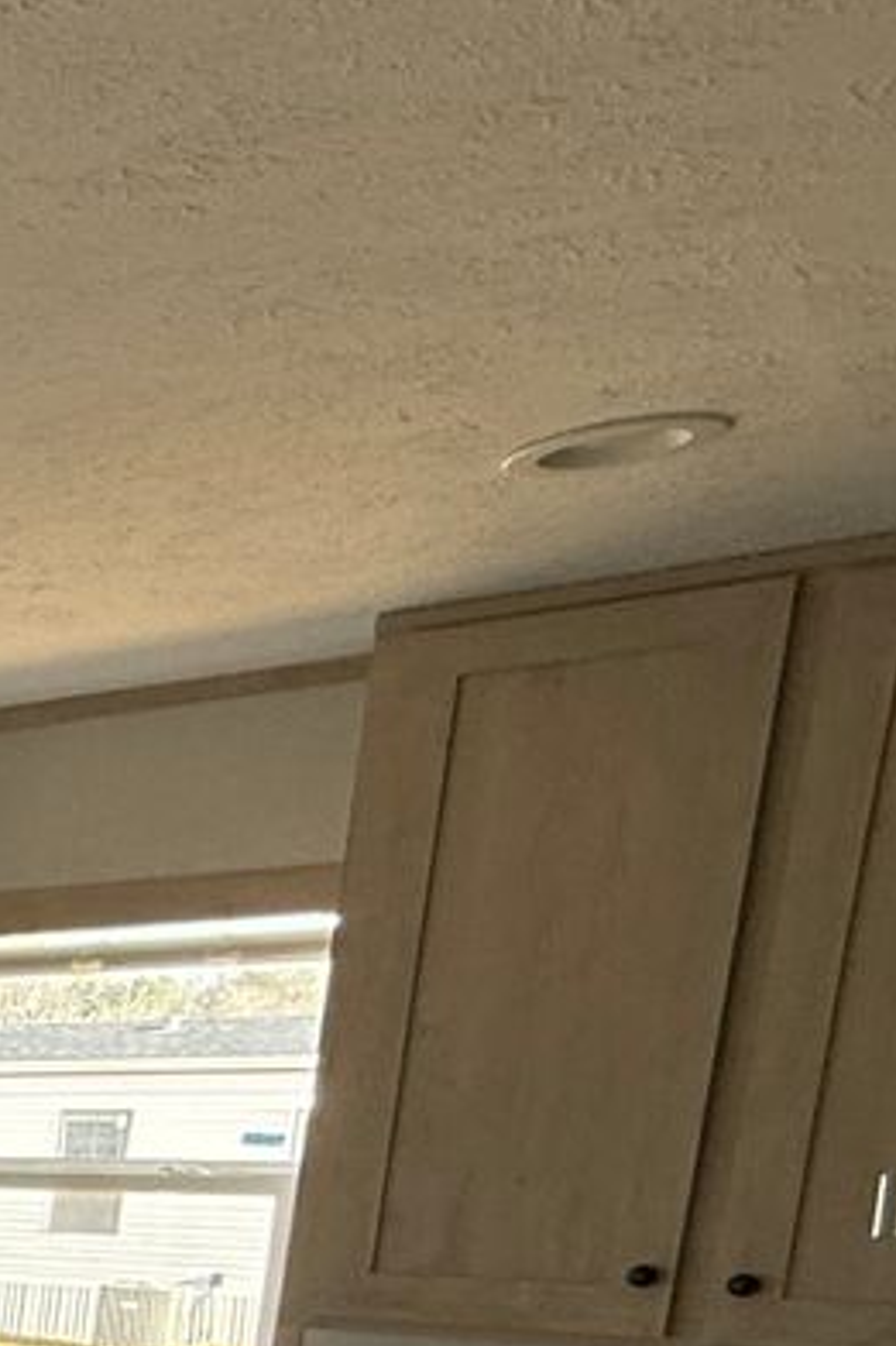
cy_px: 1459
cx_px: -1205
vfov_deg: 33.6
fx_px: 1943
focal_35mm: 52
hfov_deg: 15.4
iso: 200
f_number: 2.2
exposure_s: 1/99
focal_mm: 2.22
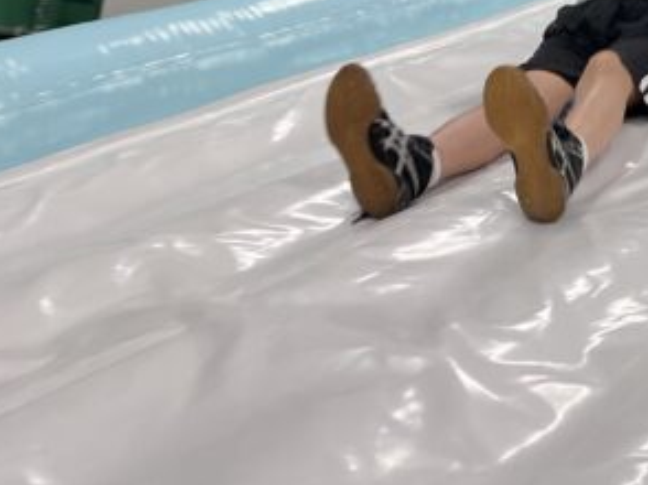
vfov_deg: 20.7
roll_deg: -10.3
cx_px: 727
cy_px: -35
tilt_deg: +6.7
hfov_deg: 26.2
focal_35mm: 68
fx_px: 1272
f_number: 1.6
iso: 80
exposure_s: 1/60
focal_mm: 5.1
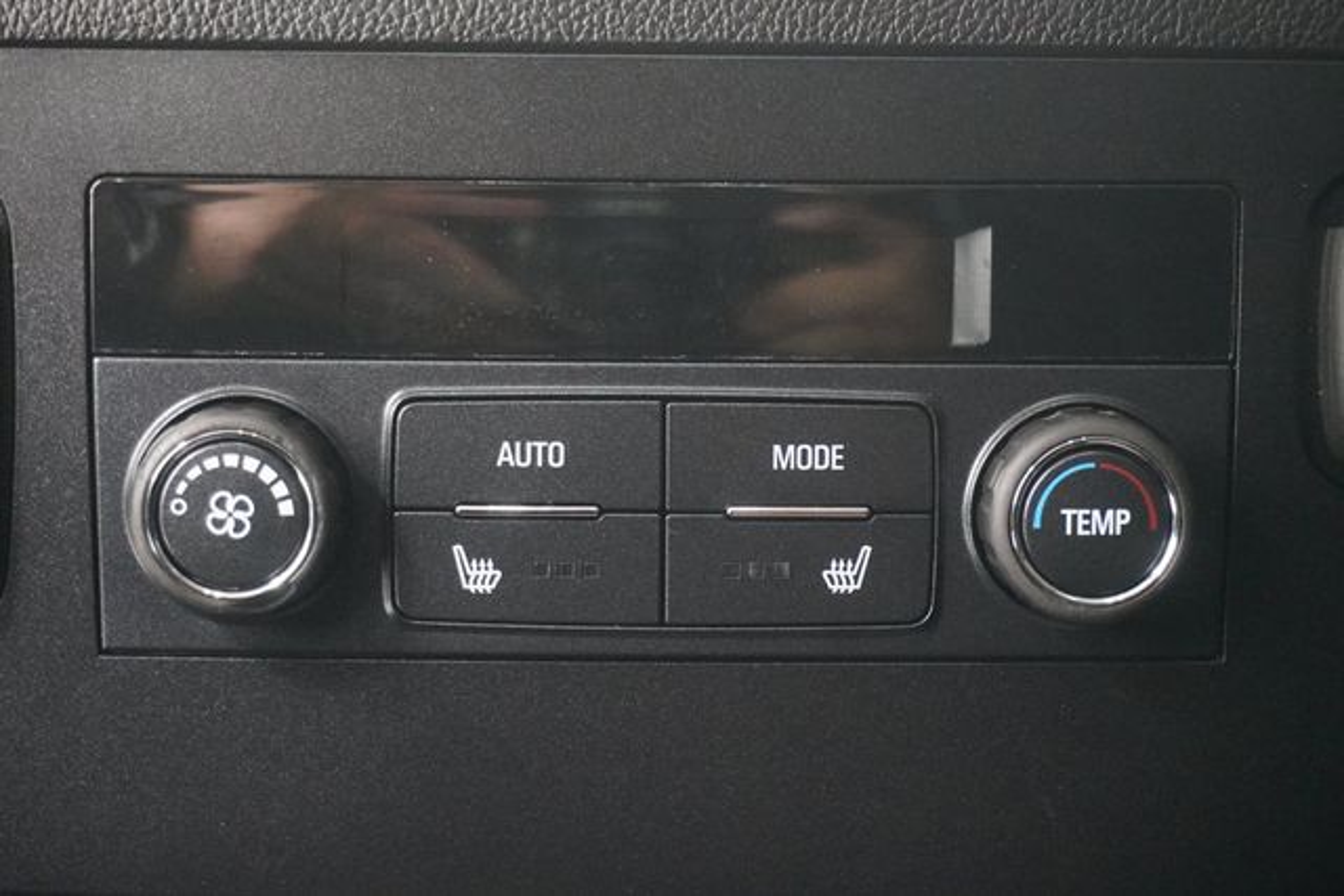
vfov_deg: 21.3
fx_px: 2390
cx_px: 672
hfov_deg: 31.4
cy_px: 448
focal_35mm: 64
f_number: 5.6
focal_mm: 43
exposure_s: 1/30
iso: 12800
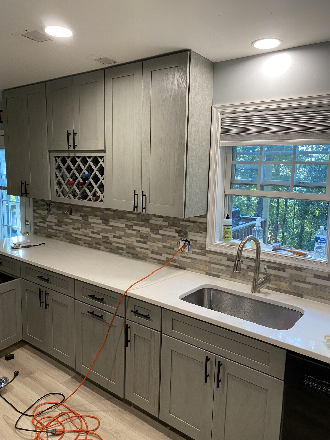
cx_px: 165
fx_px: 330
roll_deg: -1.6
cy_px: 220
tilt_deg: -8.4
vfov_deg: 67.3
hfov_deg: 53.1
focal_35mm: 26
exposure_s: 1/60
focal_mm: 4.25
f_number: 1.8
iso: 100
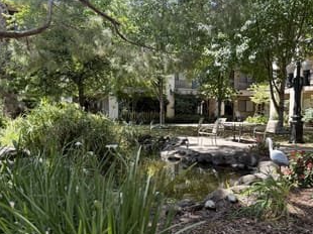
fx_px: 280
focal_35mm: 31
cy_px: 132
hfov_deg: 58.0
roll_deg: -0.7
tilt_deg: -5.2
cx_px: 184
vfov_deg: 45.3
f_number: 1.78
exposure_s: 1/293
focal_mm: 6.76
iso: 80
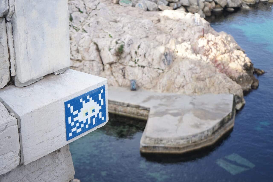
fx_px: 531
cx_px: 136
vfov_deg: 19.5
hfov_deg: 28.8
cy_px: 91
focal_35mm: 70
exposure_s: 1/800
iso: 800
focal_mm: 70
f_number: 5.6
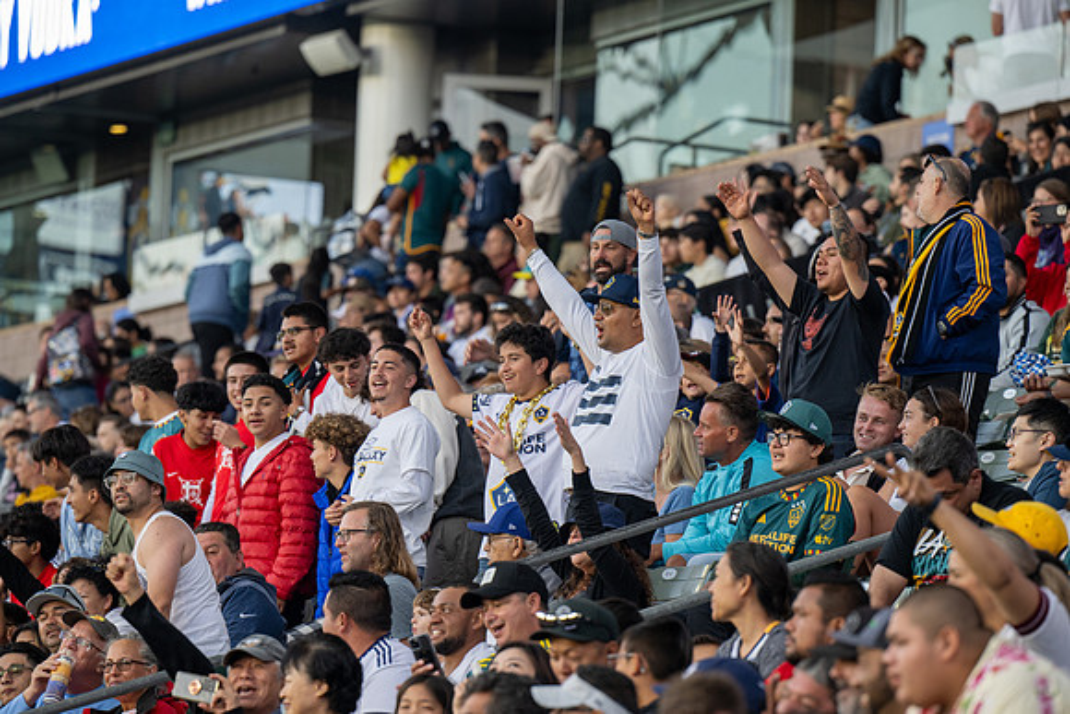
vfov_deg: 5.7
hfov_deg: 8.5
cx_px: 541
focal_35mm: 243
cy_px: 351
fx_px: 7221
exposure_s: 1/200
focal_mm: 200
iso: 560
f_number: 4
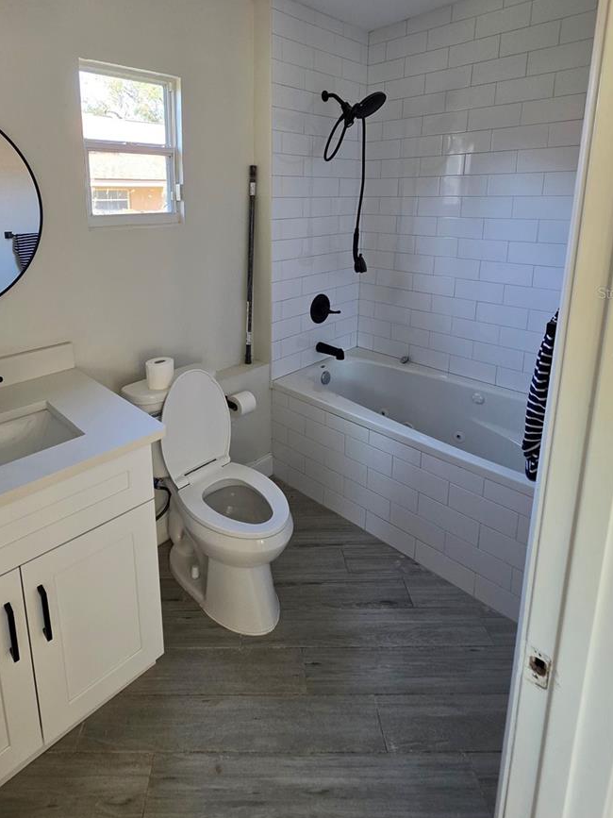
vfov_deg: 85.5
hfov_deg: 70.7
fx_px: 425
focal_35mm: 18
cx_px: 240
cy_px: 292
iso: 200
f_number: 1.9
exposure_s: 1/120
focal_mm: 2.2
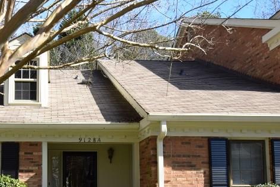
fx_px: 304
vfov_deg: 33.1
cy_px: 154
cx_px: 81
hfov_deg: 48.2
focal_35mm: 39
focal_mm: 12
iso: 100
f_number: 6.3
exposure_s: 1/160
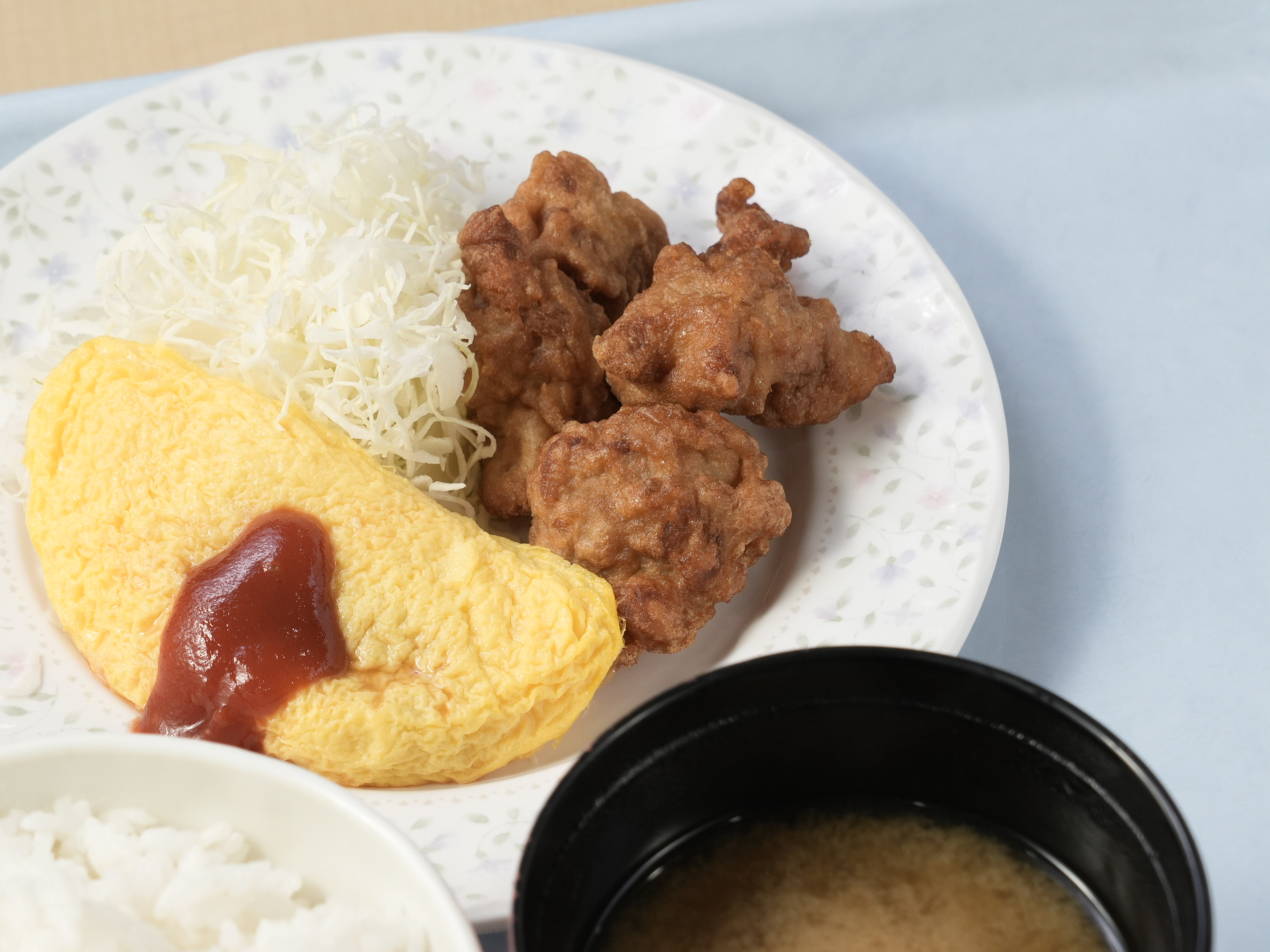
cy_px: 690
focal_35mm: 150
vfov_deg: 9.9
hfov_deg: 13.1
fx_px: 5503
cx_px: 345
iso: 500
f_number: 8
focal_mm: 89
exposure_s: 1/125
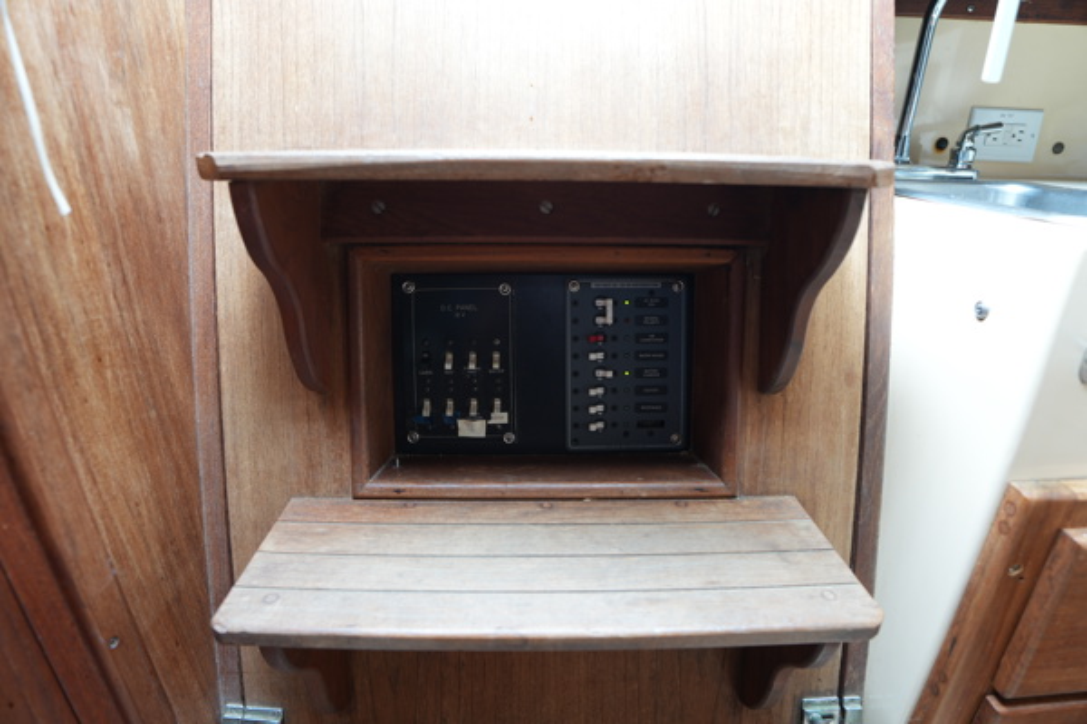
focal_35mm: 18
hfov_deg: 90.0
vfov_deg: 67.4
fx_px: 543
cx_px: 544
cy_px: 362
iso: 100
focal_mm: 12
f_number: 2.2
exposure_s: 1/25
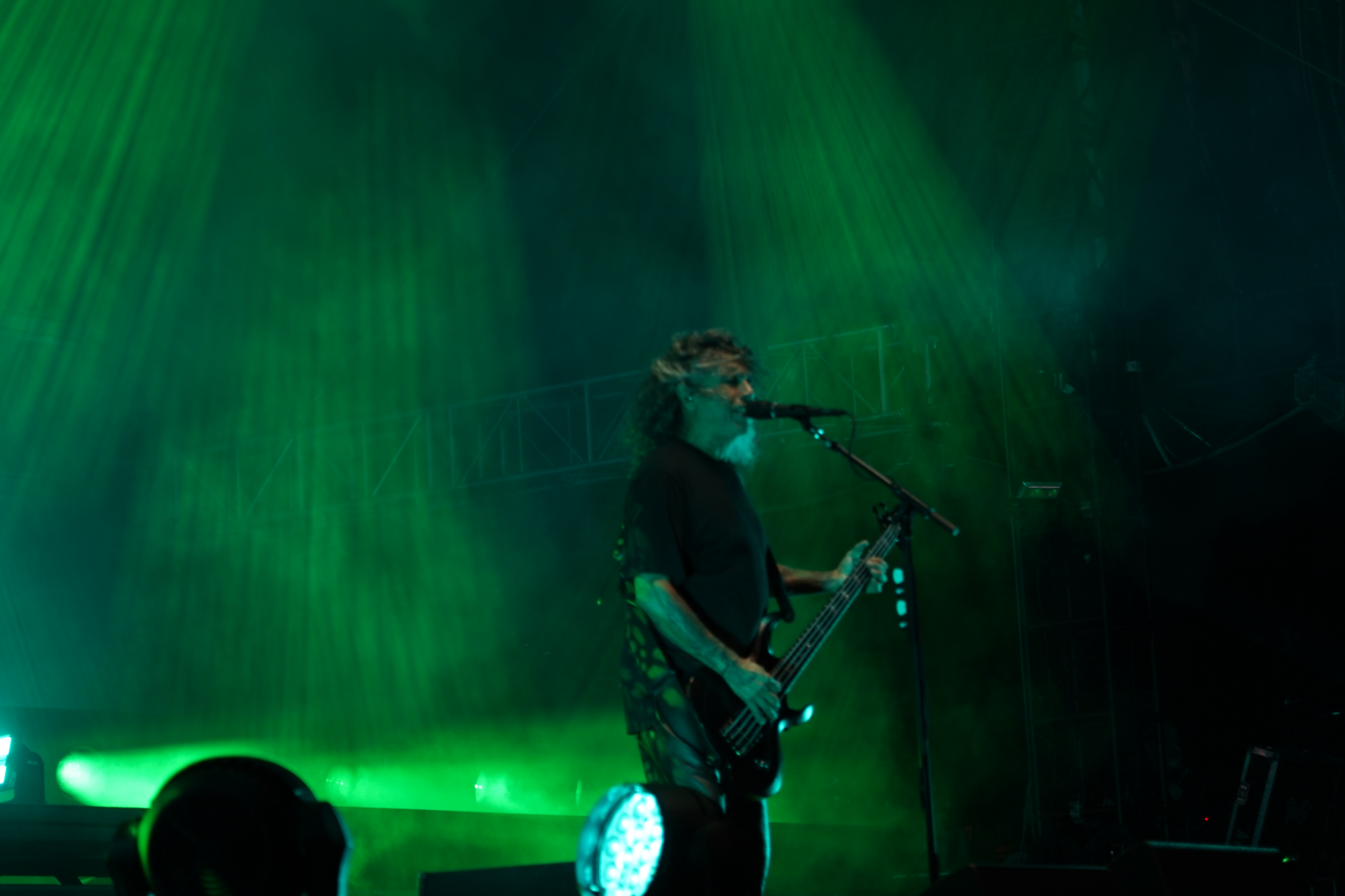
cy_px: 448
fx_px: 3923
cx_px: 672
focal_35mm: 105
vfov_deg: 13.0
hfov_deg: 19.5
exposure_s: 1/125
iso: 500
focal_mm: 105
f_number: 4
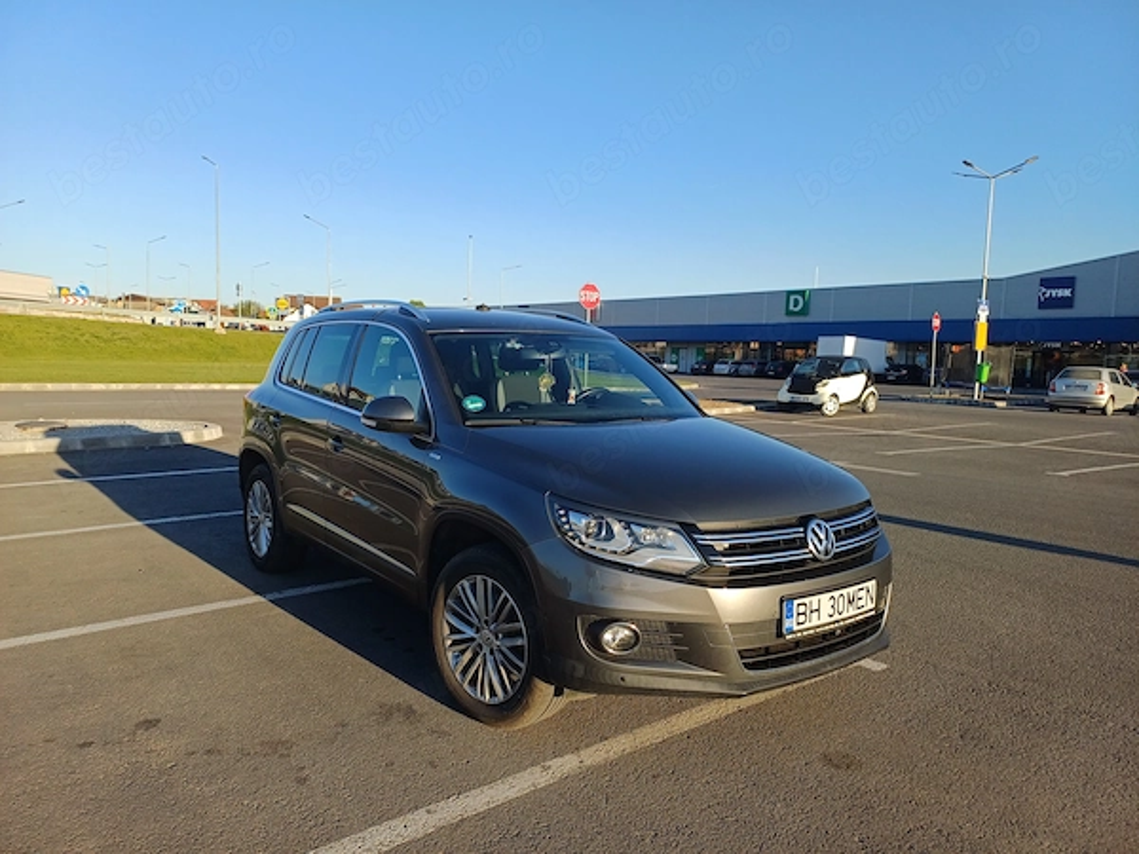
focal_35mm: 25
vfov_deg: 54.9
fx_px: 823
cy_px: 427
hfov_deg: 69.4
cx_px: 570
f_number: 1.8
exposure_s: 1/601
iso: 50
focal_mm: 4.65
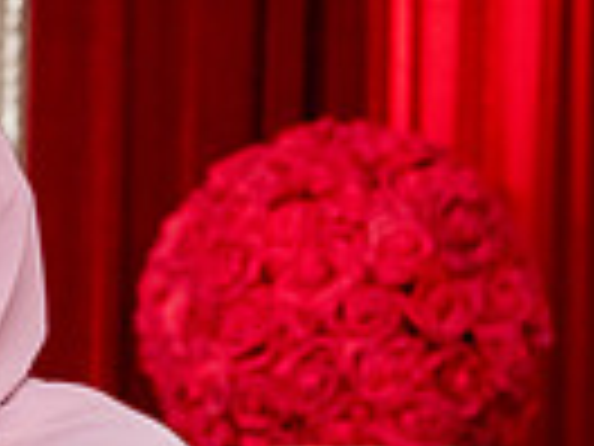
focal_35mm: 156
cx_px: -306
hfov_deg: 12.1
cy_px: 543
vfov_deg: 9.4
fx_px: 2677
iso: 2500
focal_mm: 37
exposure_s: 1/160
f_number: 2.8
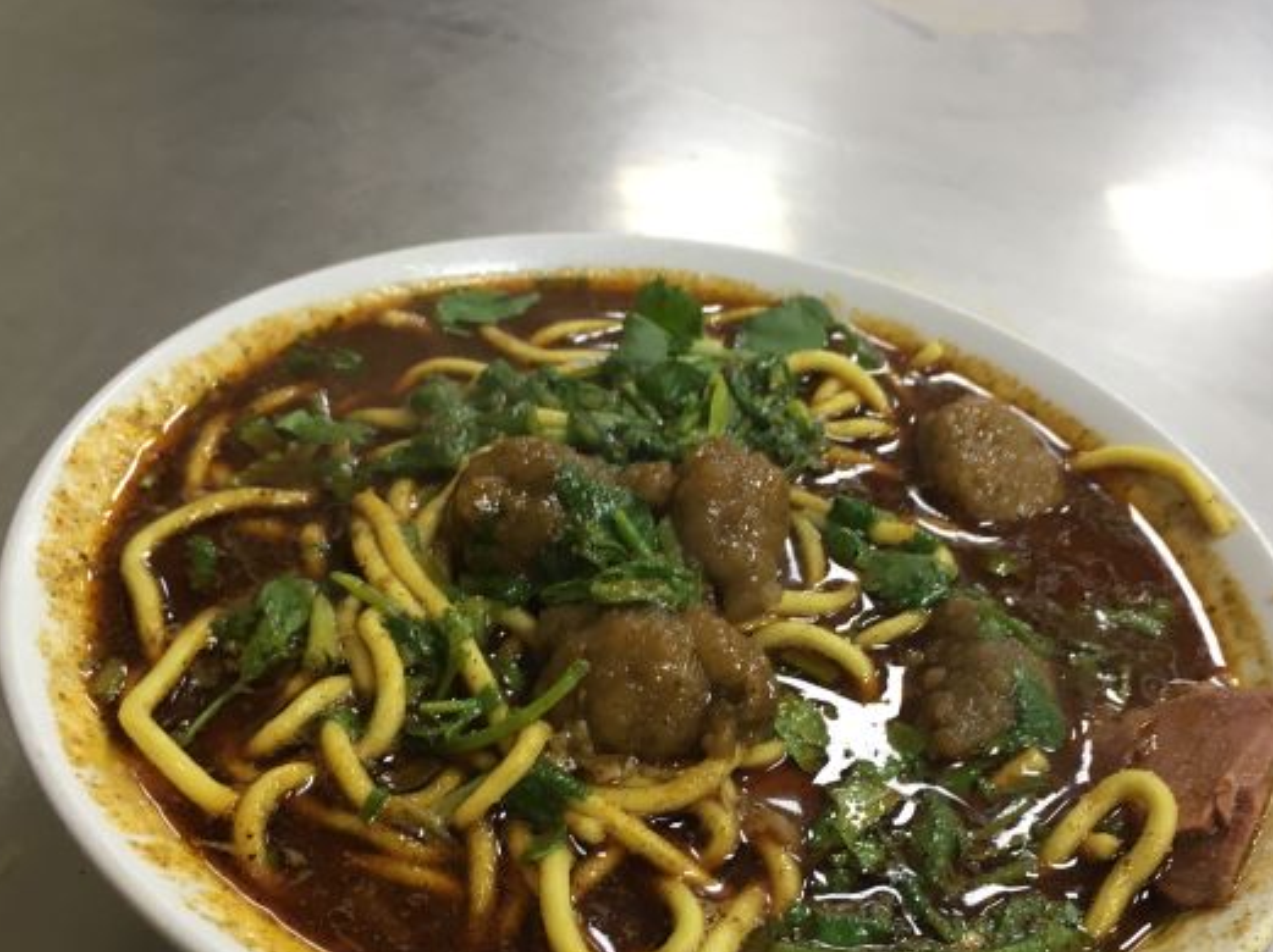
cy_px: 597
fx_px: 1433
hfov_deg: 47.9
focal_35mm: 39
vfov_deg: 36.6
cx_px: 660
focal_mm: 4.15
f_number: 2.2
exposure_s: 1/33
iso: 80
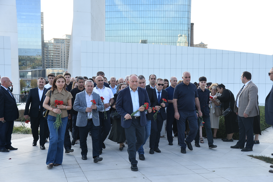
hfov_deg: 42.7
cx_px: 136
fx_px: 349
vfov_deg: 29.2
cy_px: 91
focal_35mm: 46
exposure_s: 1/250
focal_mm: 46
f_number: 5.6
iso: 320
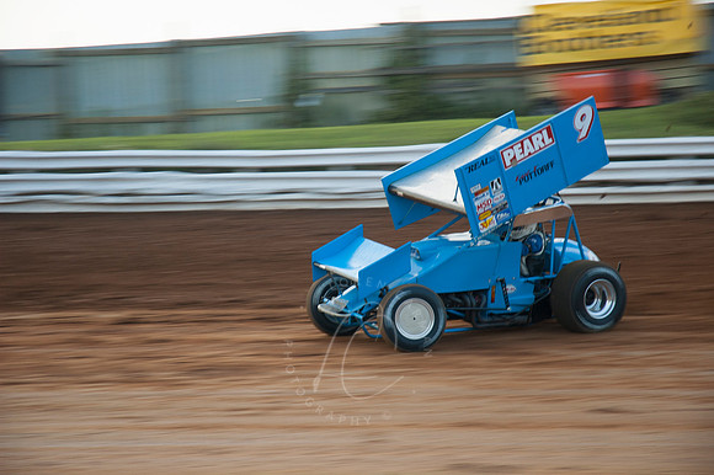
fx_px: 2081
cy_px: 238
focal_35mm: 105
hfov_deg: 19.5
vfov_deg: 13.0
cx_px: 357
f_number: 4.5
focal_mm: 70
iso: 200
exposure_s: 1/160
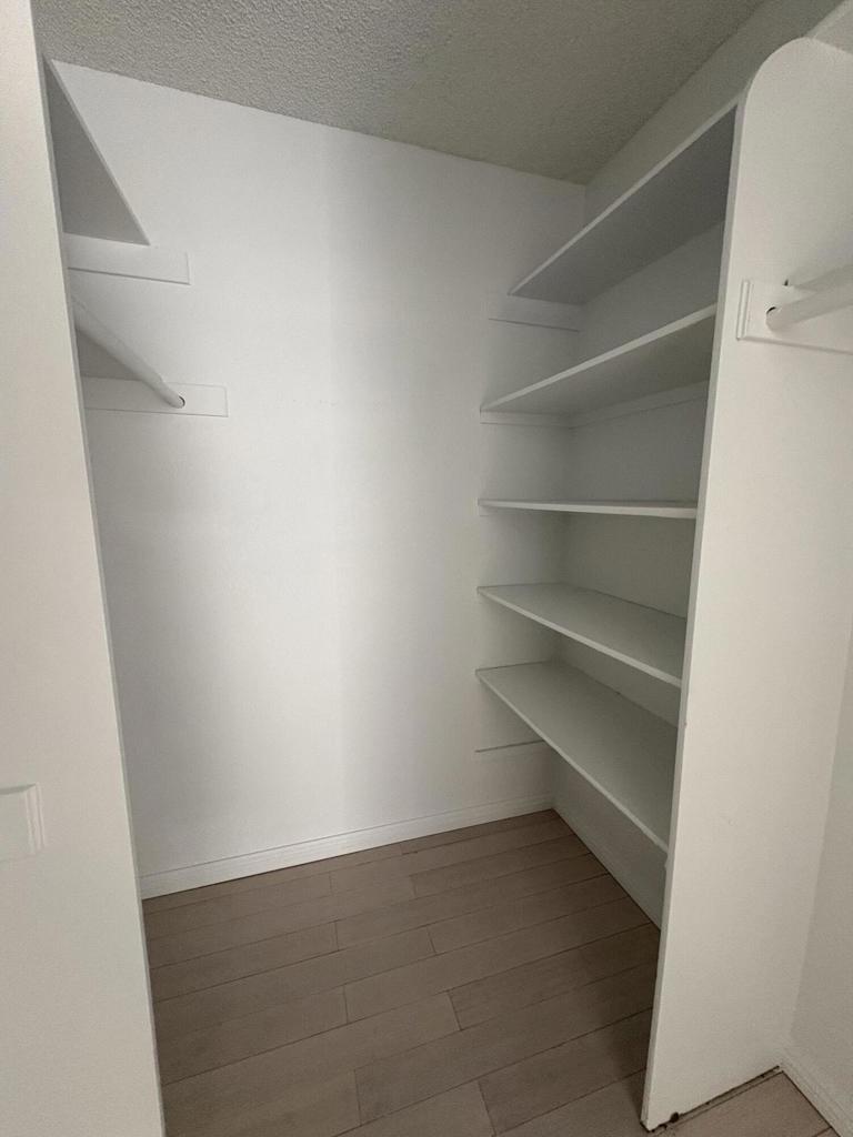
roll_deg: -0.8
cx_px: 426
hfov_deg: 85.7
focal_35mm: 14
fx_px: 460
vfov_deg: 102.1
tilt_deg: -8.3
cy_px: 568
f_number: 2.2
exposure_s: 1/60
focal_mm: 2.22
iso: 320
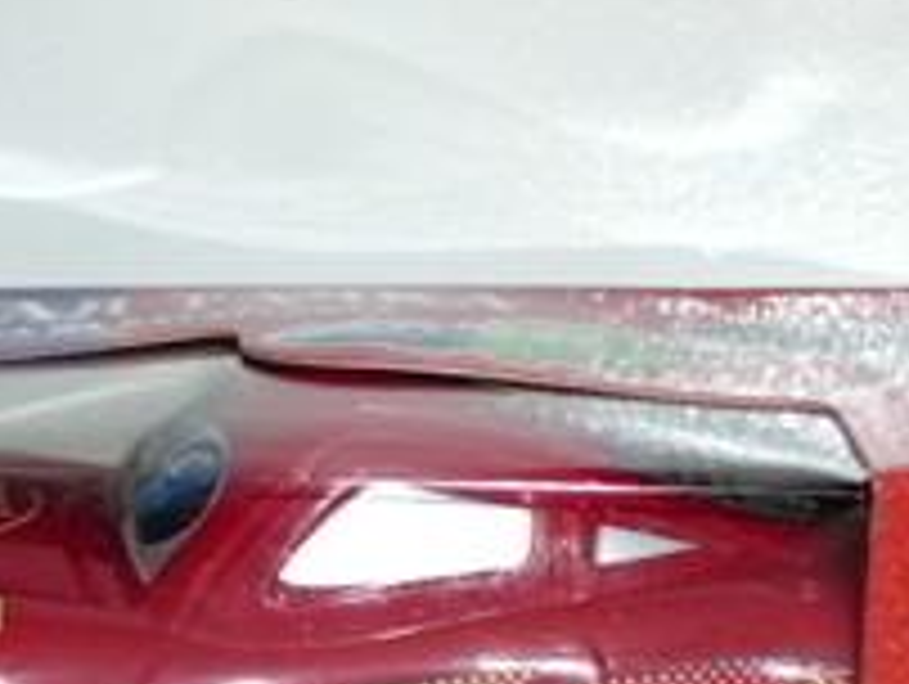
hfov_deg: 18.8
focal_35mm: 104
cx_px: 279
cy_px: 648
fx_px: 2734
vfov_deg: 14.1
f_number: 3.3
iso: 64
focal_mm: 8.4
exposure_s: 1/60
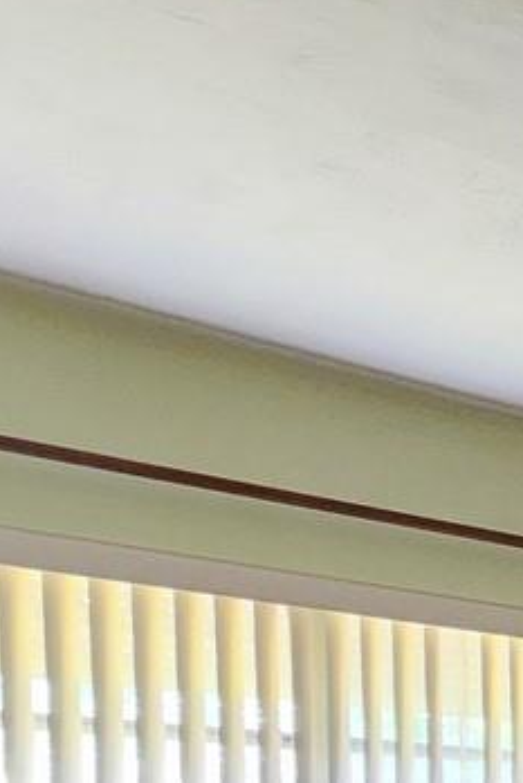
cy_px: 958
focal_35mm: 62
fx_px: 1350
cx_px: 1573
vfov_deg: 28.0
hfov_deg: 11.5
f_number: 2.2
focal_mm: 2.2
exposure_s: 1/30
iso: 500
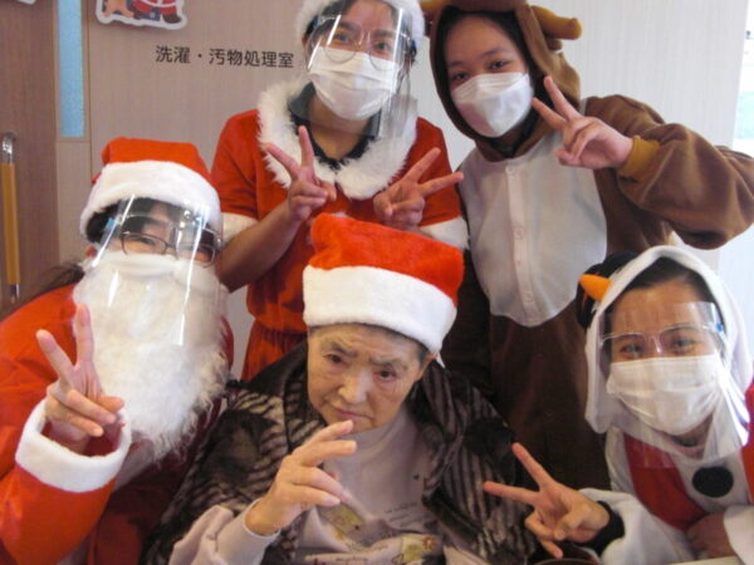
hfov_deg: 47.9
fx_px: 849
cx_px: 377
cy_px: 282
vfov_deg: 36.8
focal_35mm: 39
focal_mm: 6.9
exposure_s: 1/125
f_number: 3
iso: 400
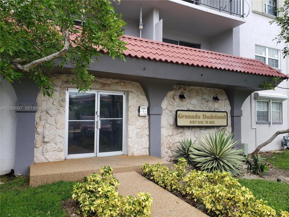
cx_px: 144
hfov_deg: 67.3
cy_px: 108
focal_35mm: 26
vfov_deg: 53.1
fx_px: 217
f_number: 2.4
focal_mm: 4.3
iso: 50
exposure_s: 1/164
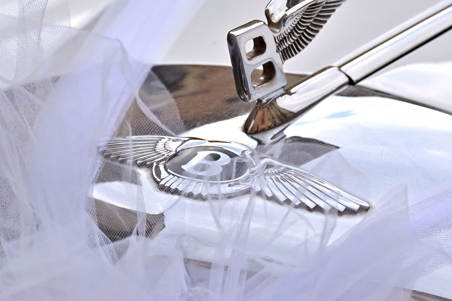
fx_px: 1702
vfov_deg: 10.1
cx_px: 270
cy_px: 123
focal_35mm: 136
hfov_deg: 15.1
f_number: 9
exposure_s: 1/4000
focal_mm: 75
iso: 1250
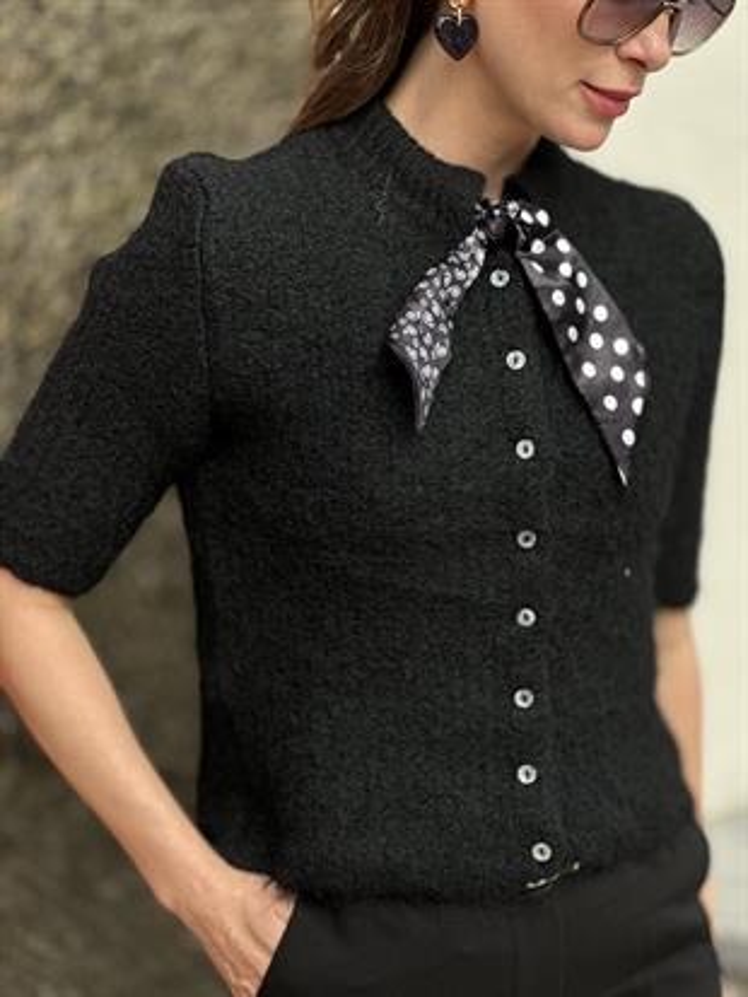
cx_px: 374
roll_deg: -0.5
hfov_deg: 19.1
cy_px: 498
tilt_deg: -8.8
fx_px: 2217
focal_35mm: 77
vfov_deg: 25.3
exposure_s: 1/174
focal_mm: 9
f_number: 2.8
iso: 32
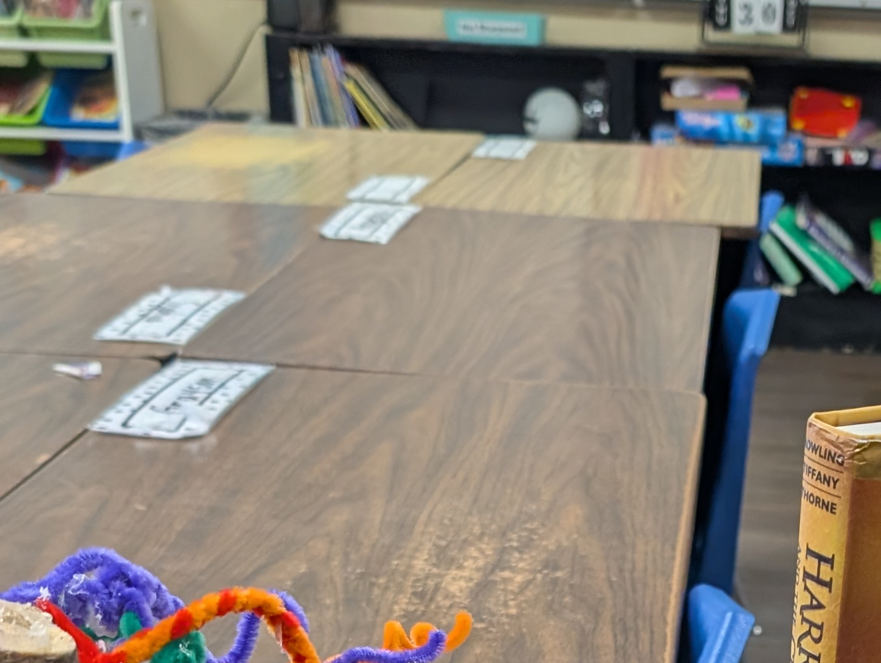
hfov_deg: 26.3
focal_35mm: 72
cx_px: 762
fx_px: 1835
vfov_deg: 19.1
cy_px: 846
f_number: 1.68
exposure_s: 1/120
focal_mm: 6.9
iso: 454
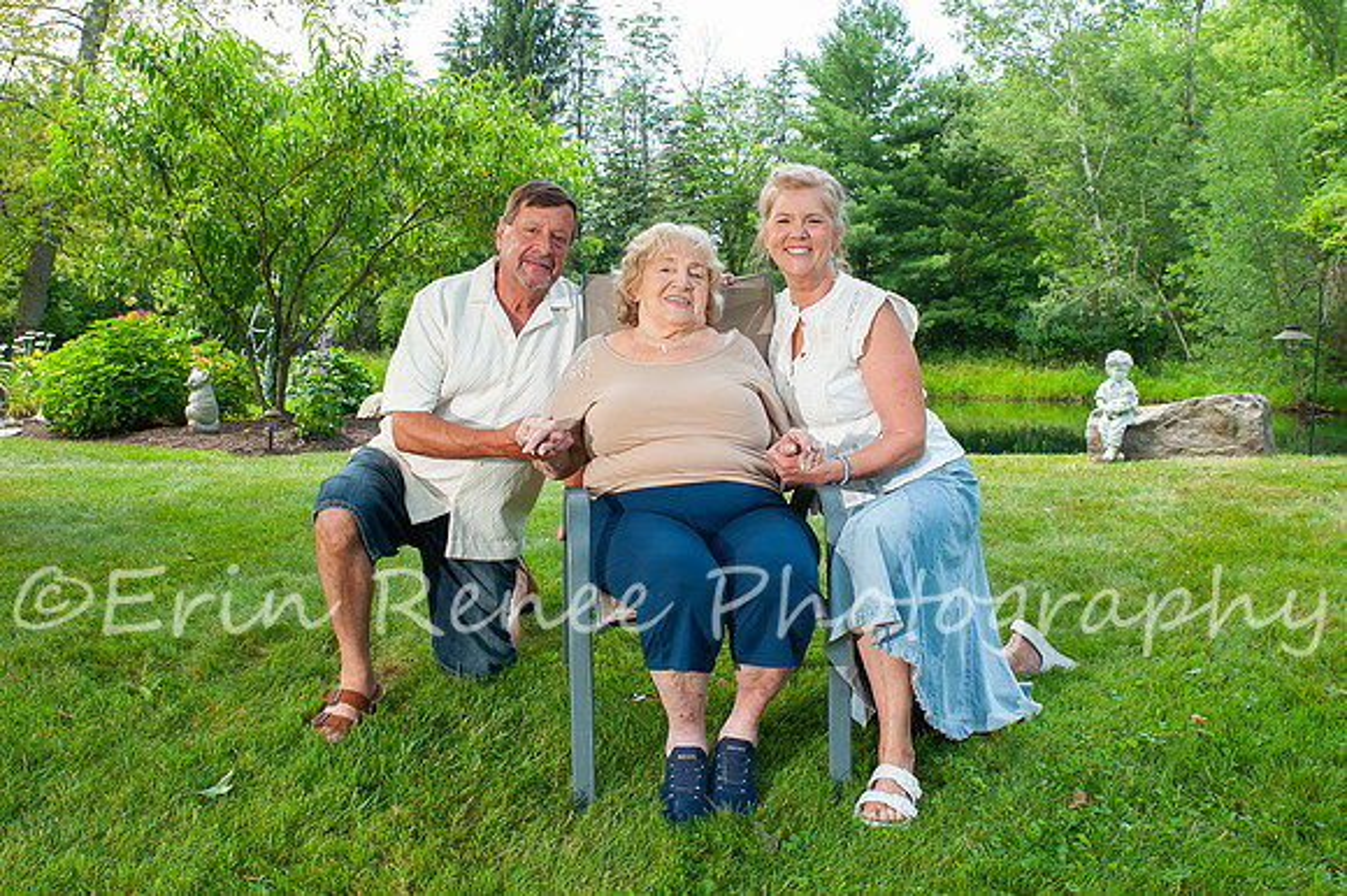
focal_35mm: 39
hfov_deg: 49.5
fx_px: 1461
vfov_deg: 34.0
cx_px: 678
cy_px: 350
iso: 800
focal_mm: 30
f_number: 14
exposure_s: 1/100
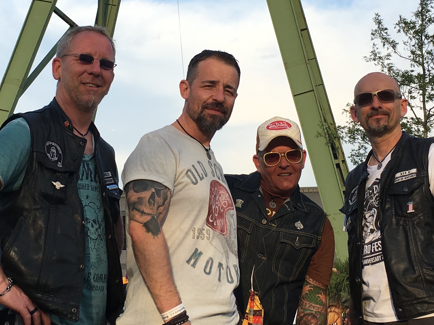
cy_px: 105
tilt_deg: +14.0
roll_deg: -0.7
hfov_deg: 27.4
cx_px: 177
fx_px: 890
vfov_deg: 20.6
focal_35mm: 71
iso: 25
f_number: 2.2
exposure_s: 1/810
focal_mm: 4.15
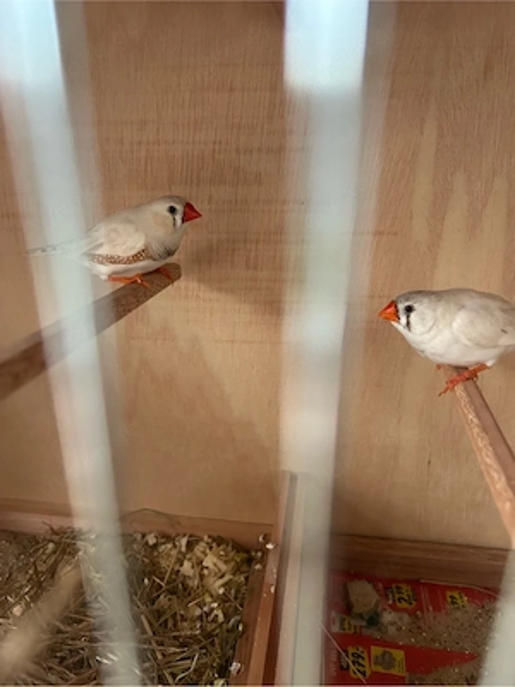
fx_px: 516
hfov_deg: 53.1
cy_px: 344
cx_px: 258
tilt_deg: -20.6
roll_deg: +0.4
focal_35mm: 26
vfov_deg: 67.3
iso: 500
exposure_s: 1/43
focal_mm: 5.7
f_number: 1.5
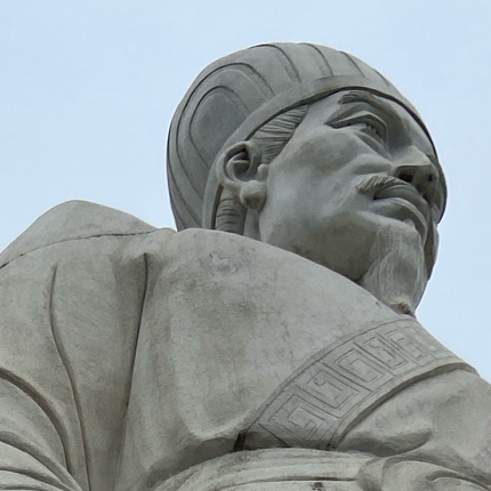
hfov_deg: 16.3
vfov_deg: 13.2
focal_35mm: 107
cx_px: 271
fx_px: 1717
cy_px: 1092
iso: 32
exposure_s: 1/793
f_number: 1.8
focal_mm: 4.25
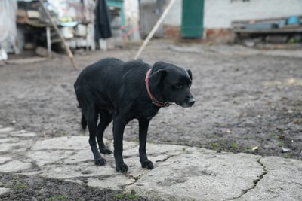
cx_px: 151
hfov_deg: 33.9
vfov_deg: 23.0
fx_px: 495
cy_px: 100
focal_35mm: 59
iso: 800
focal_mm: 59
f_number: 4
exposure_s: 1/160
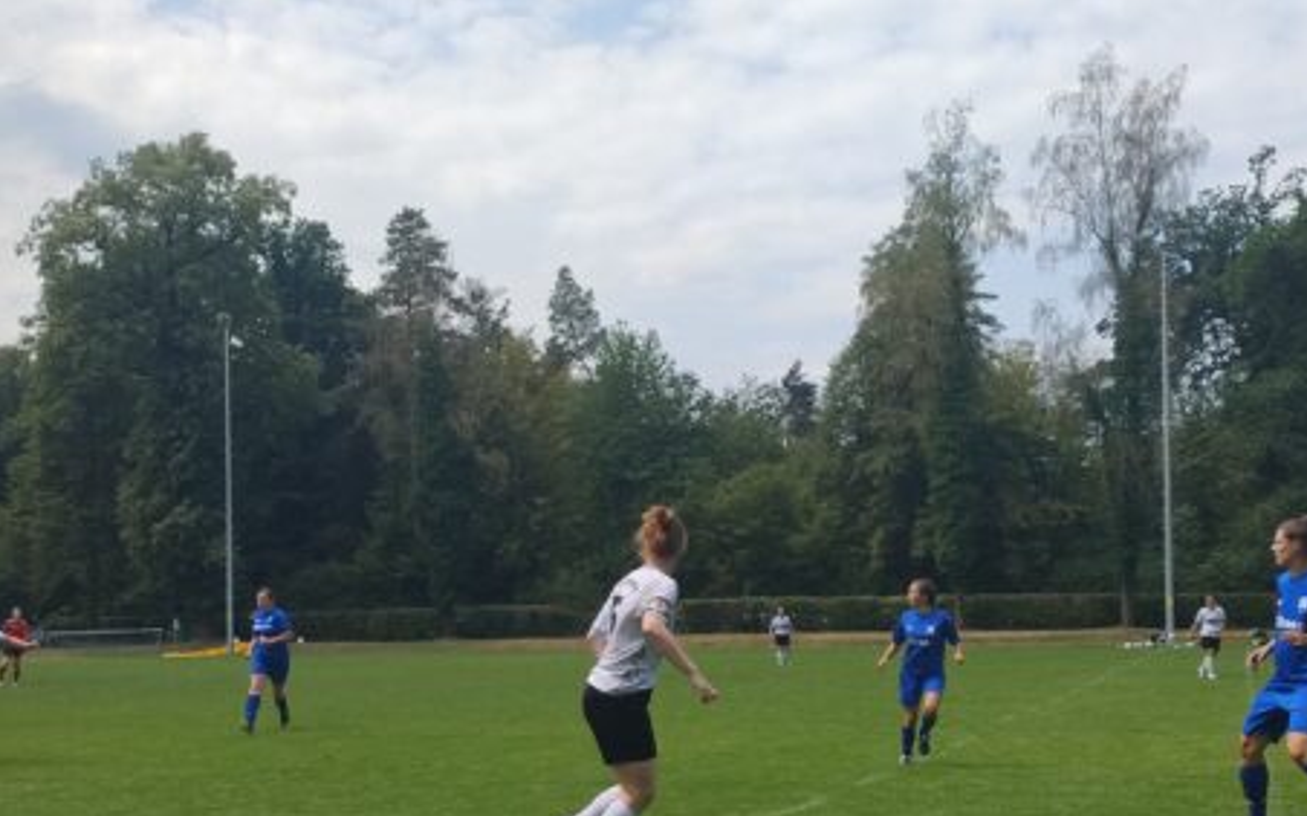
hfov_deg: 42.7
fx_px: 1673
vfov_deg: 27.1
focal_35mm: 47
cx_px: 645
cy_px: 585
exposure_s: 1/659
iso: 100
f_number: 1.7
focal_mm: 4.71
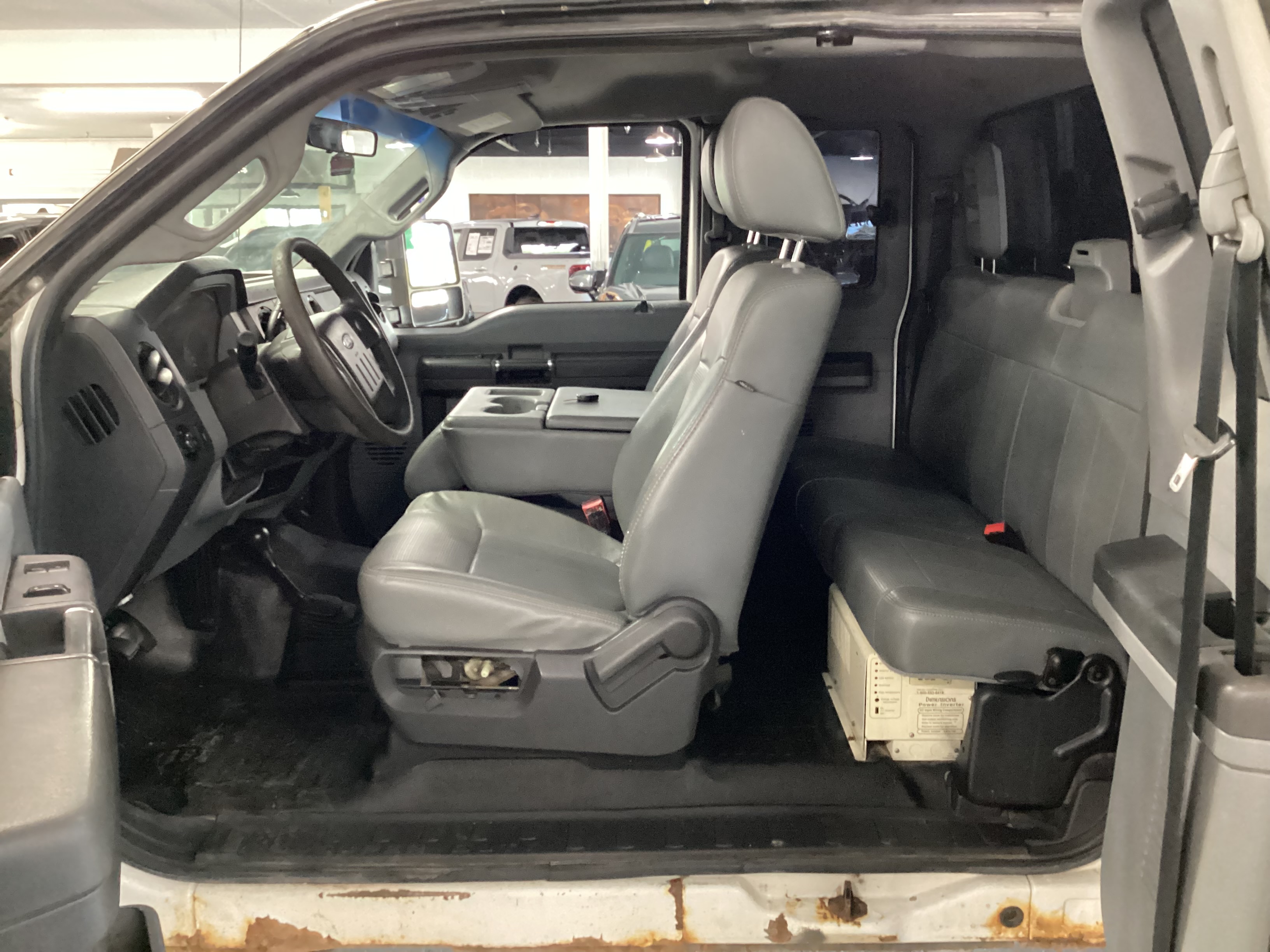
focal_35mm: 31
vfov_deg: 45.4
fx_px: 1137
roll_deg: +0.4
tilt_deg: -15.0
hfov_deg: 58.4
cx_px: 635
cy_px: 476
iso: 640
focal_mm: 3.3
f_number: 2.4
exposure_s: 1/24
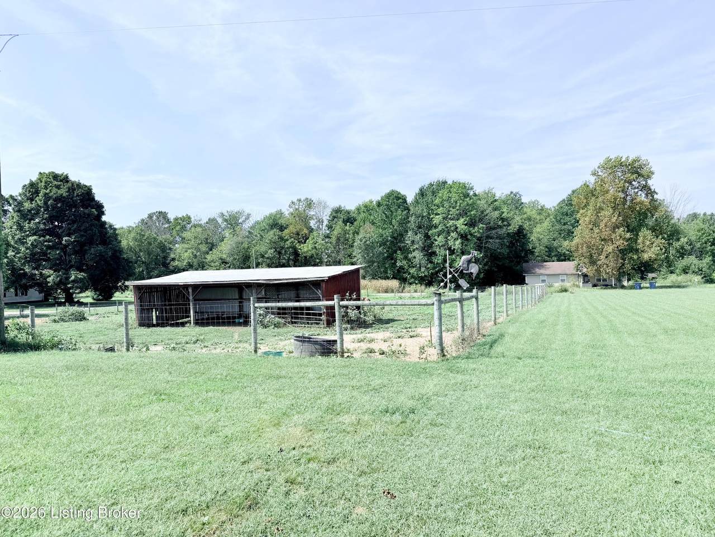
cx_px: 358
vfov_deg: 56.8
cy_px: 268
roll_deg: +3.3
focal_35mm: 24
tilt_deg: +0.4
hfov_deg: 71.6
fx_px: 496
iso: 80
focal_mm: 6.76
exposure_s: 1/4975
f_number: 1.78
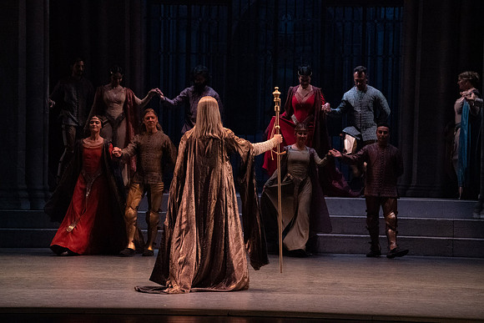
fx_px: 2434
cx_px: 242
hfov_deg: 11.4
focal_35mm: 181
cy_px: 162
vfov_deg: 7.6
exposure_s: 1/320
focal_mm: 181
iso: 20000
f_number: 9
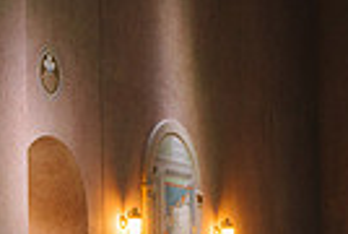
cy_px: 168
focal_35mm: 151
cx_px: -231
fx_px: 1463
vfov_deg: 9.1
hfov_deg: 12.6
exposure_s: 1/125
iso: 1600
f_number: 3.5
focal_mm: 35
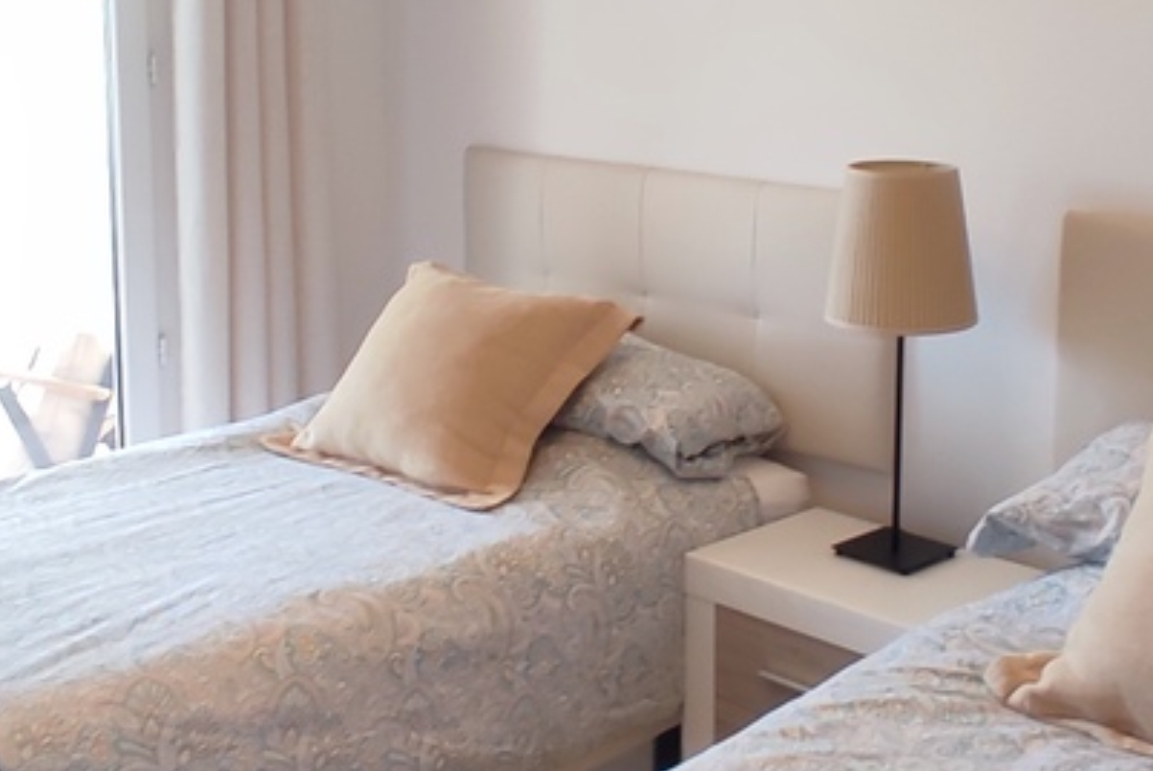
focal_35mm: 53
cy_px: 222
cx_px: 584
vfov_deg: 25.3
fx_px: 1699
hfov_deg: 37.5
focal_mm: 1.65
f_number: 2.2
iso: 70
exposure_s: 1/50
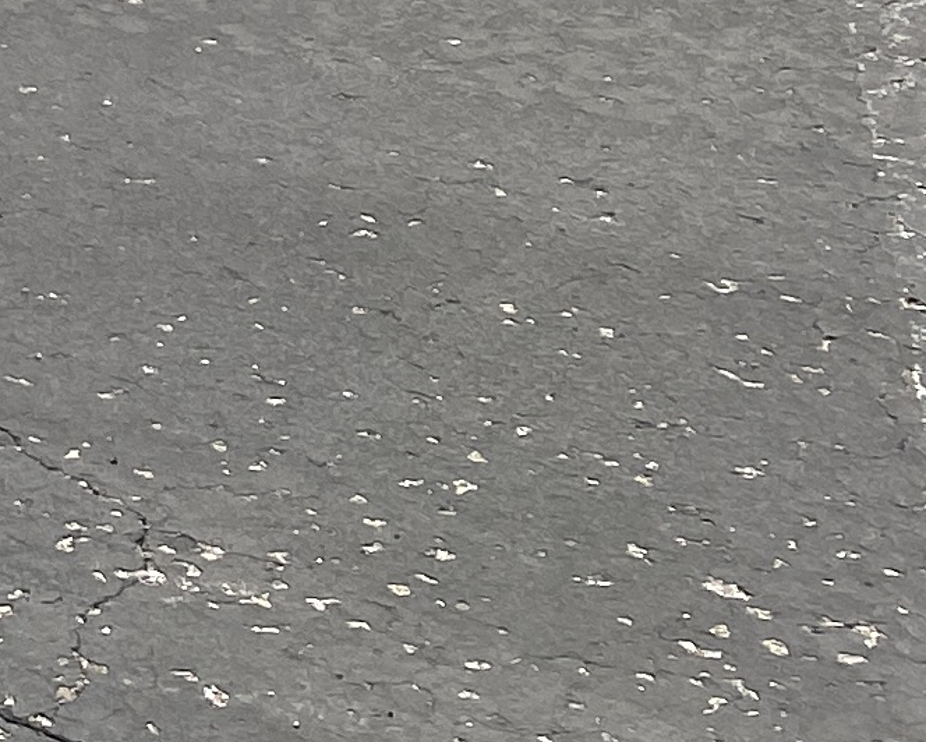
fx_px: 4223
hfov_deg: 9.7
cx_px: -1810
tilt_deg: -12.2
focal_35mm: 154
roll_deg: -0.7
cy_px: -872
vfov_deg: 9.2
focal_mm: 4.25
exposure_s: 1/454
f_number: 1.8
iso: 32
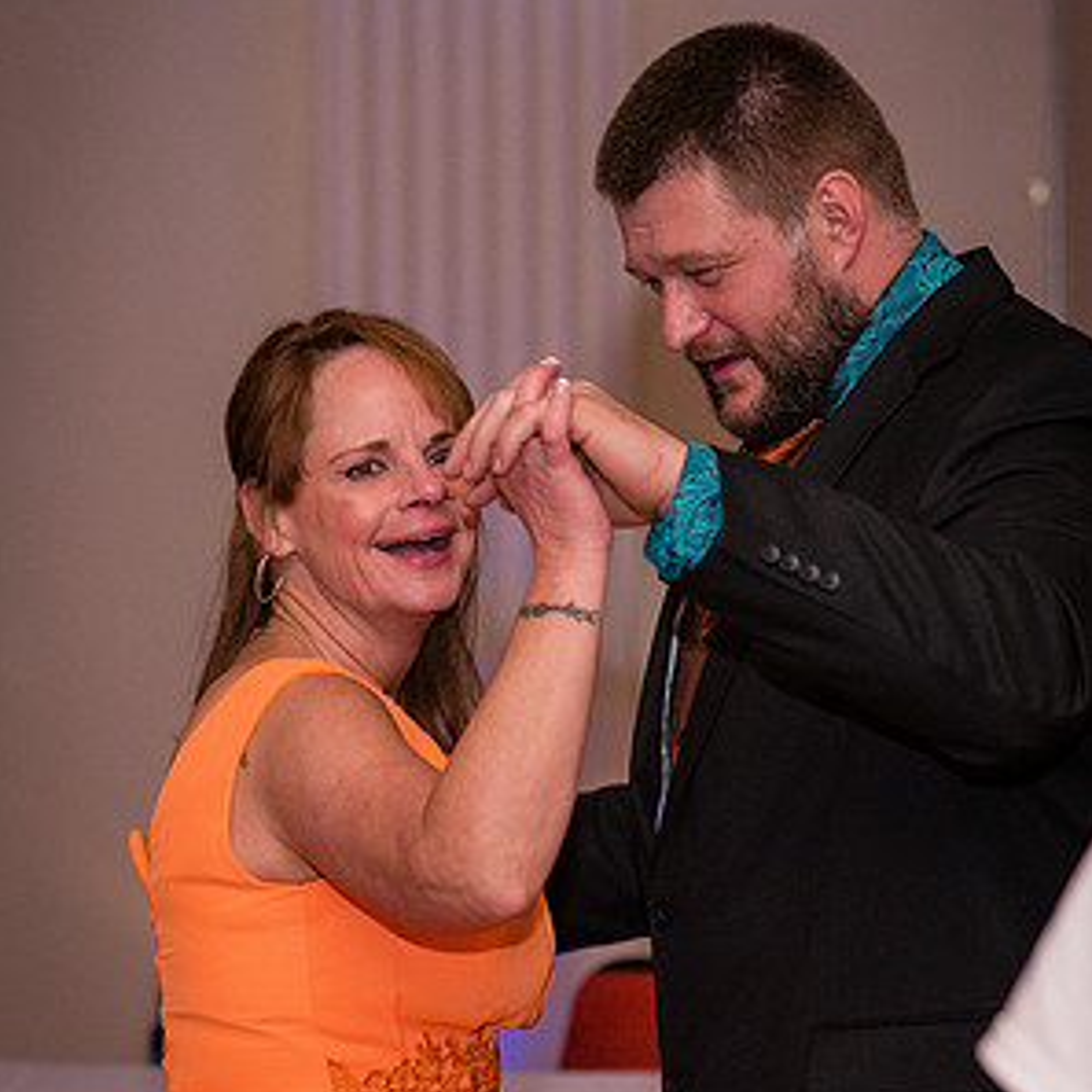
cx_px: 395
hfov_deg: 10.7
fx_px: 5853
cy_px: 548
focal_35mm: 164
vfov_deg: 10.7
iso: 640
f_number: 3.2
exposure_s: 1/125
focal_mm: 85
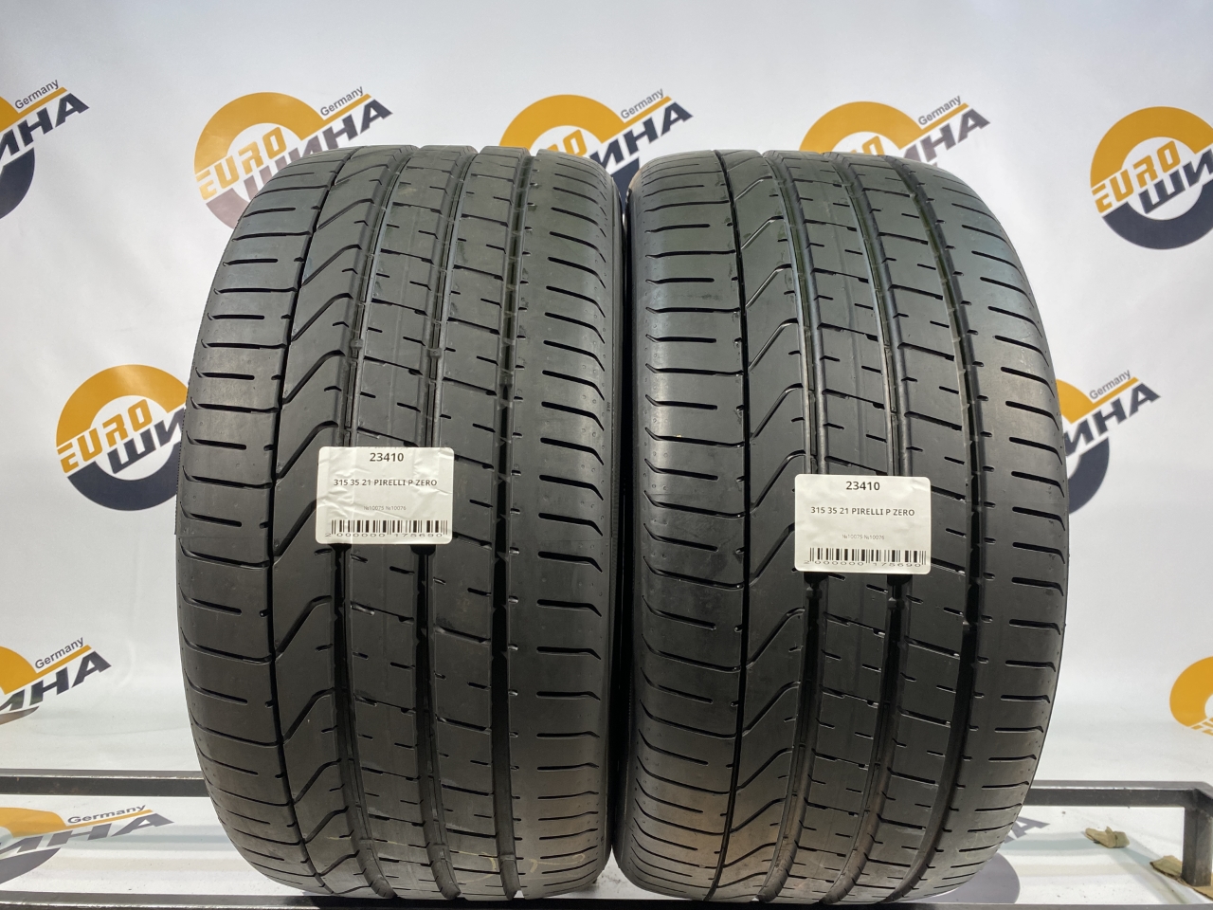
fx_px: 911
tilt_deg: -2.1
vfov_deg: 53.1
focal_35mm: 26
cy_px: 455
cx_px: 606
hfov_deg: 67.3
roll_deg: -0.4
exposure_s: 1/100
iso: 80
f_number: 1.8
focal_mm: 4.25
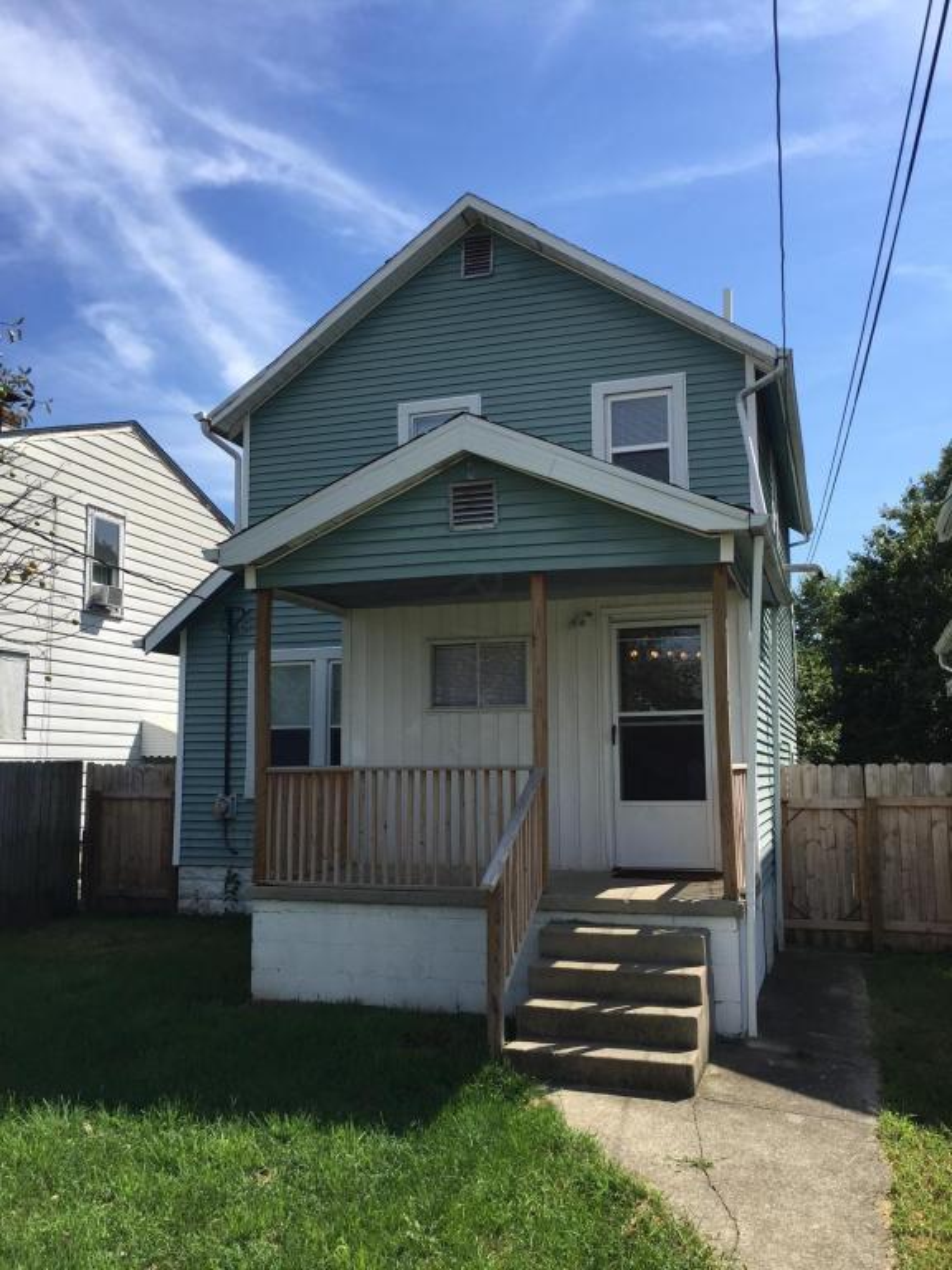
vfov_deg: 61.7
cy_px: 635
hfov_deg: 48.2
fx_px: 1063
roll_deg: +0.0
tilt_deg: +8.3
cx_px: 476
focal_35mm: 29
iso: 32
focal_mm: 4.15
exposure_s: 1/1721
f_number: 2.2
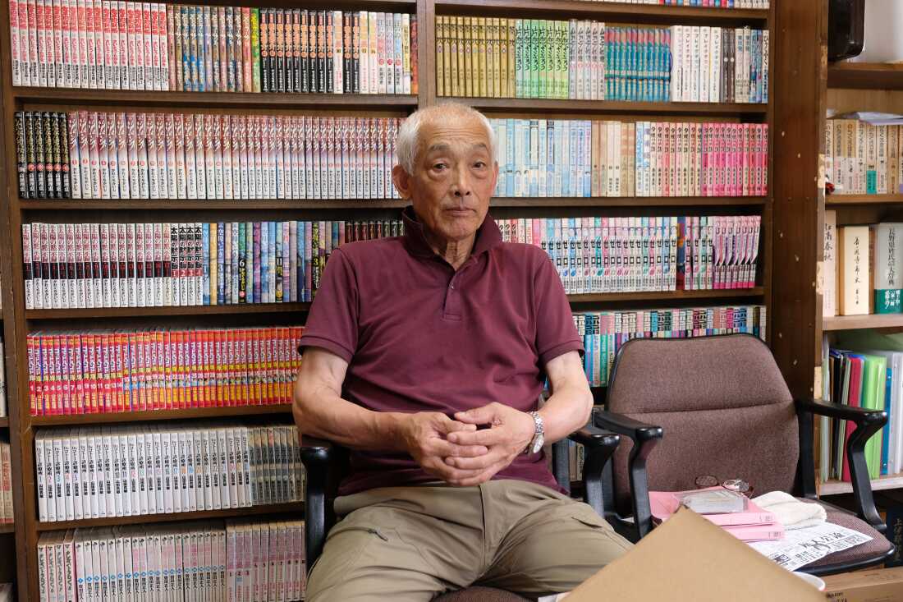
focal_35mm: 38
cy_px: 301
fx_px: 953
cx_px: 452
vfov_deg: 35.0
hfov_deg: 50.7
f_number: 3.2
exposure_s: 1/60
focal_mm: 25.4
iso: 320
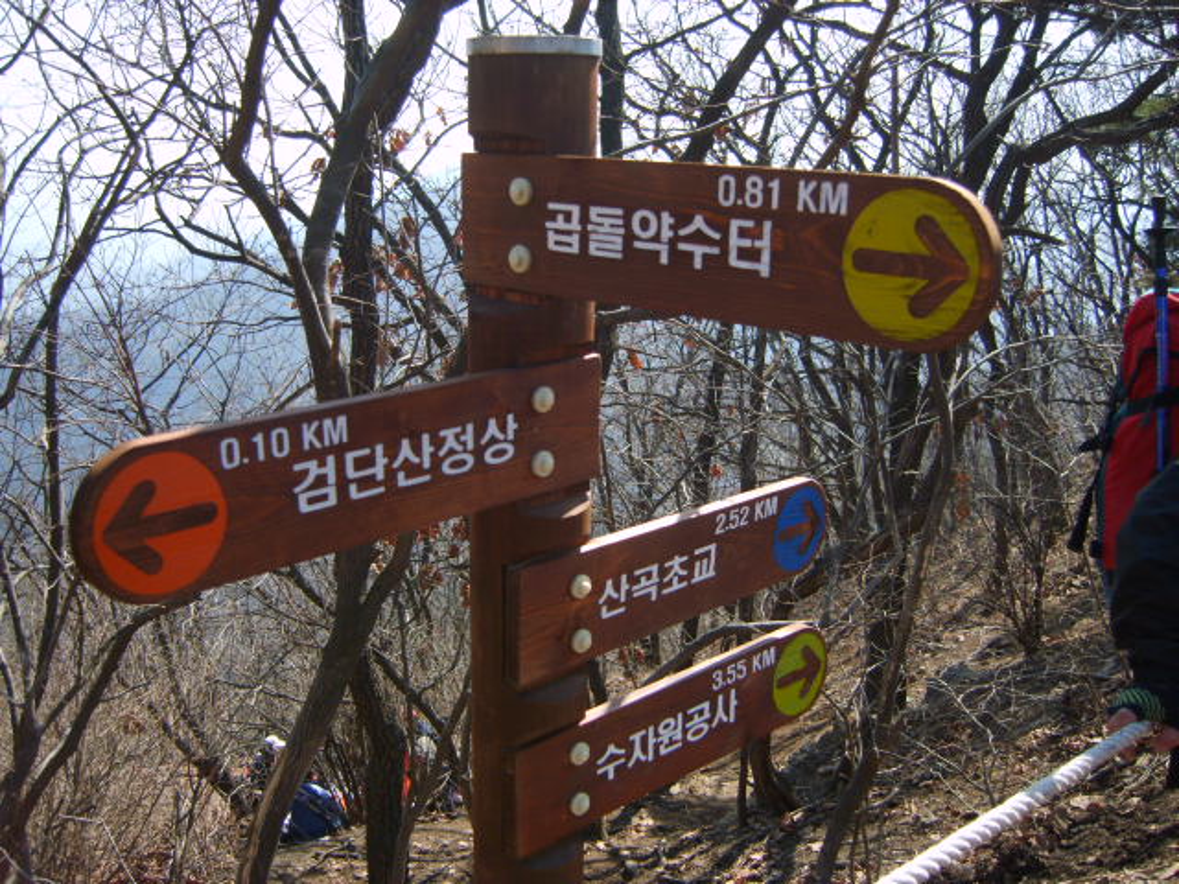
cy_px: 442
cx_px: 590
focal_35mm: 35
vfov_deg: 40.7
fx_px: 1192
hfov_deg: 52.6
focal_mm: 7.4
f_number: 2.8
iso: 50
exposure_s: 1/500
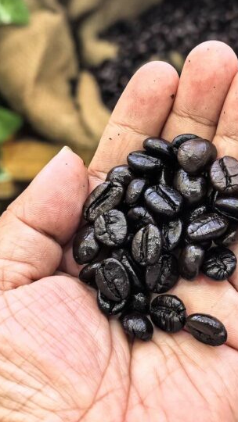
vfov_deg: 29.7
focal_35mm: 71
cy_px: 194
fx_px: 796
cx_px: 191
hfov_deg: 16.9
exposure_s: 1/355
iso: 3200
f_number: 2
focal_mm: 7
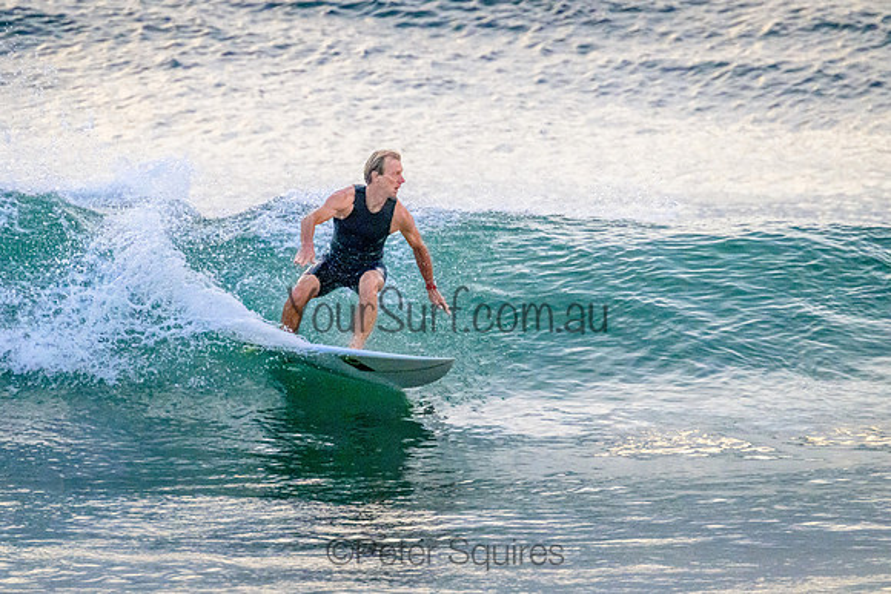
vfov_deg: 1.5
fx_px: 22003
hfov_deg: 2.3
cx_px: 396
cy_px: 270
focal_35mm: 889
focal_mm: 800
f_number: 11
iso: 8000
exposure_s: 1/2000
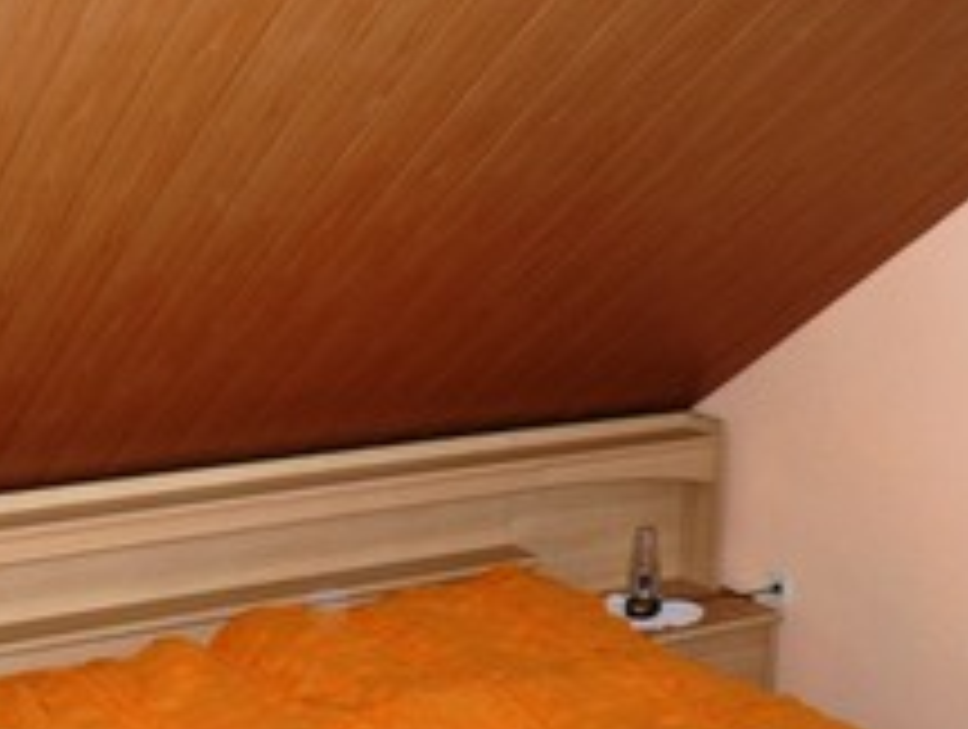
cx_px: 410
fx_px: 1821
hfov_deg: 29.7
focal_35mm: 65
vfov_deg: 22.3
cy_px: 616
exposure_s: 1/30
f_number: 2.8
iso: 100
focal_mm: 7.4
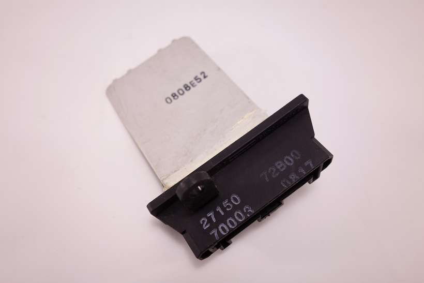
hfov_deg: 65.5
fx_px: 330
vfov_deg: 46.4
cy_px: 142
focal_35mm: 28
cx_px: 212
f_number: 2.8
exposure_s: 1/100
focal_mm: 10.4
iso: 125
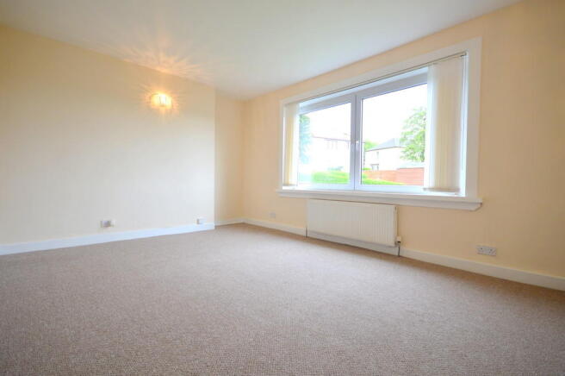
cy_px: 188
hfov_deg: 100.4
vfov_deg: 77.2
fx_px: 235
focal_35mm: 15
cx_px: 282
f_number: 4.5
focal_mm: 10
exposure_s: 1/80
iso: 400
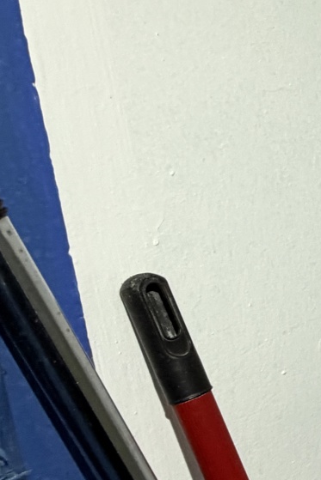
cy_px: 246
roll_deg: +2.1
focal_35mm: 50
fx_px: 668
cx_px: 688
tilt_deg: -10.6
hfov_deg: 17.0
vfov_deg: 39.6
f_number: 2.2
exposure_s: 1/121
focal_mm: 2.22
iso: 160
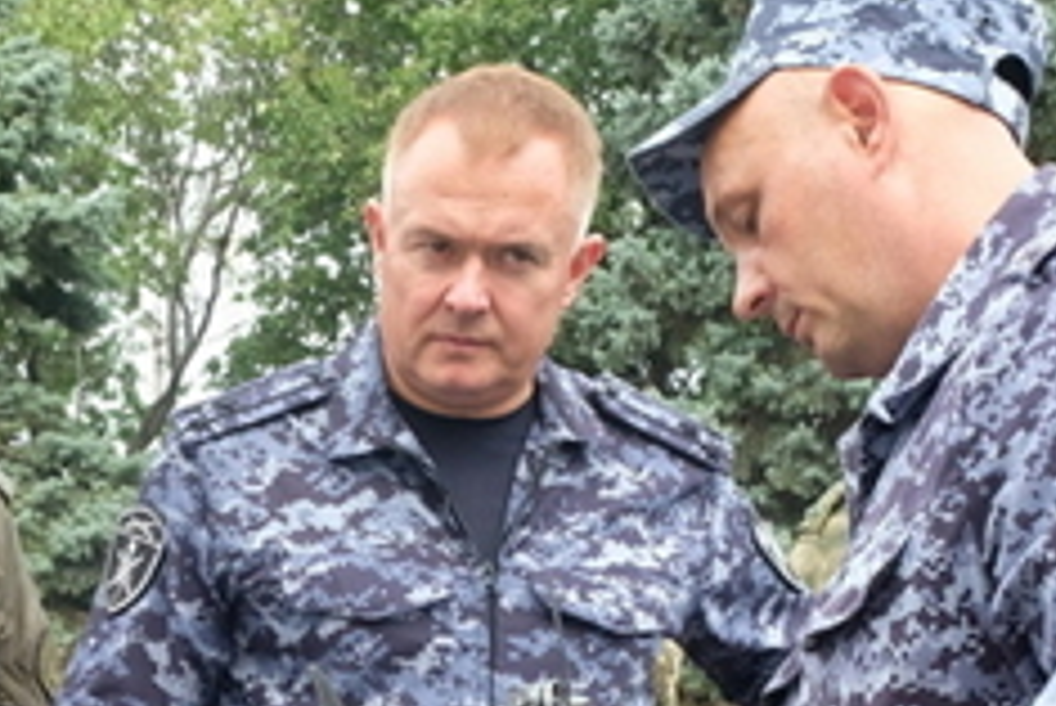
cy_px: 827
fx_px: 2994
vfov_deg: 13.1
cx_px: 171
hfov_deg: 19.7
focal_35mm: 102
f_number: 14
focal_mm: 21.4
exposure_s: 1/60
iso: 500
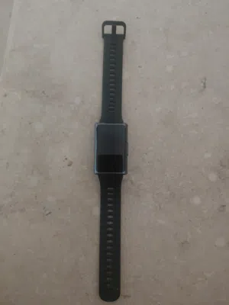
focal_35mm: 25
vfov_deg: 69.4
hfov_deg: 54.9
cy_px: 152
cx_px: 114
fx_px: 221
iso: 500
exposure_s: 1/25
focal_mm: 4.69
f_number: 1.8
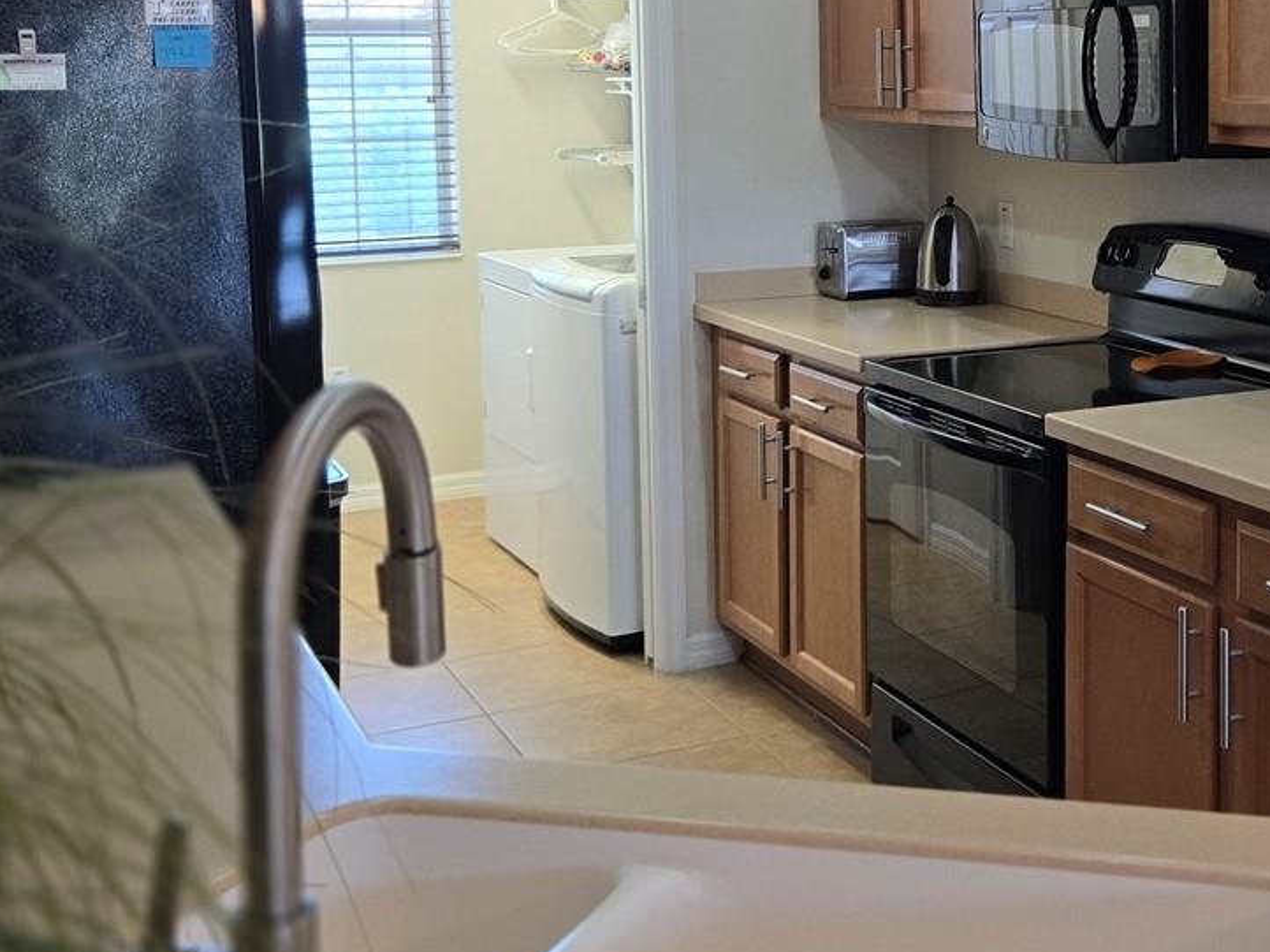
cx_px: 1055
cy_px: 204
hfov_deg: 36.0
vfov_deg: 28.0
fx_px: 1870
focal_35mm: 51
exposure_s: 1/120
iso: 250
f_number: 1.8
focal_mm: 5.4
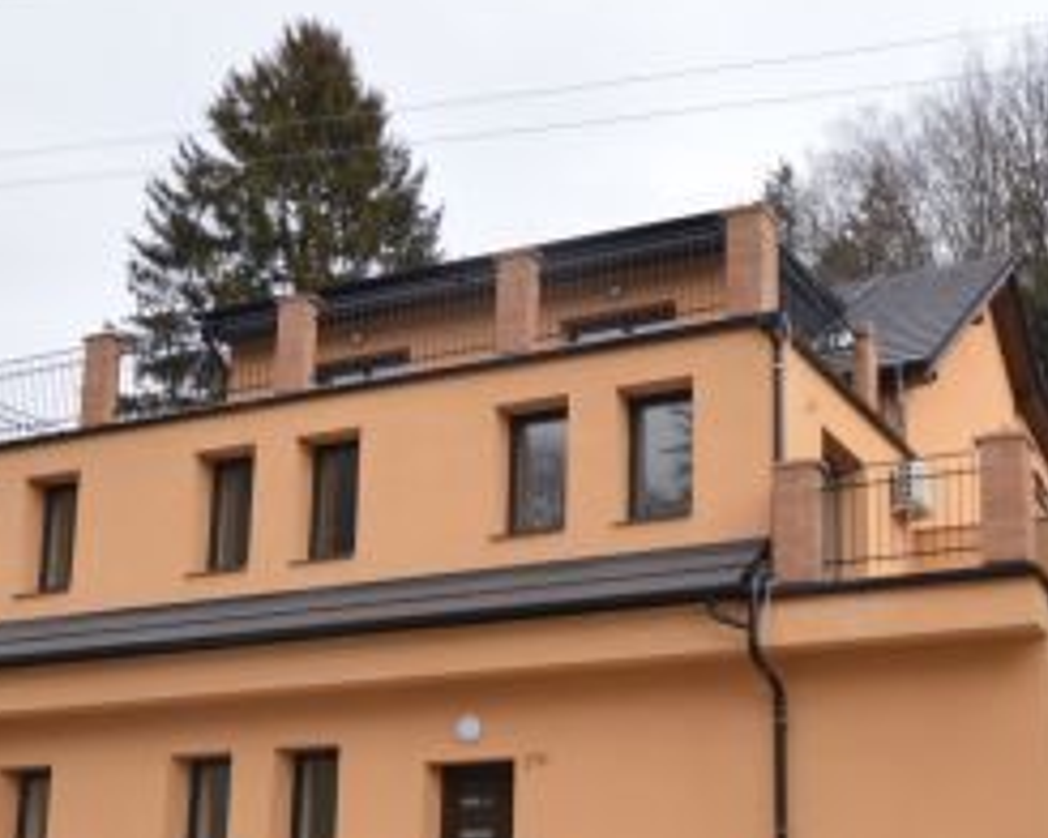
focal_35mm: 46
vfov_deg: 31.9
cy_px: 671
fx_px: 1427
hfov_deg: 39.2
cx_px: 787
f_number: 5.6
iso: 100
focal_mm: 10
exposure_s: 1/200
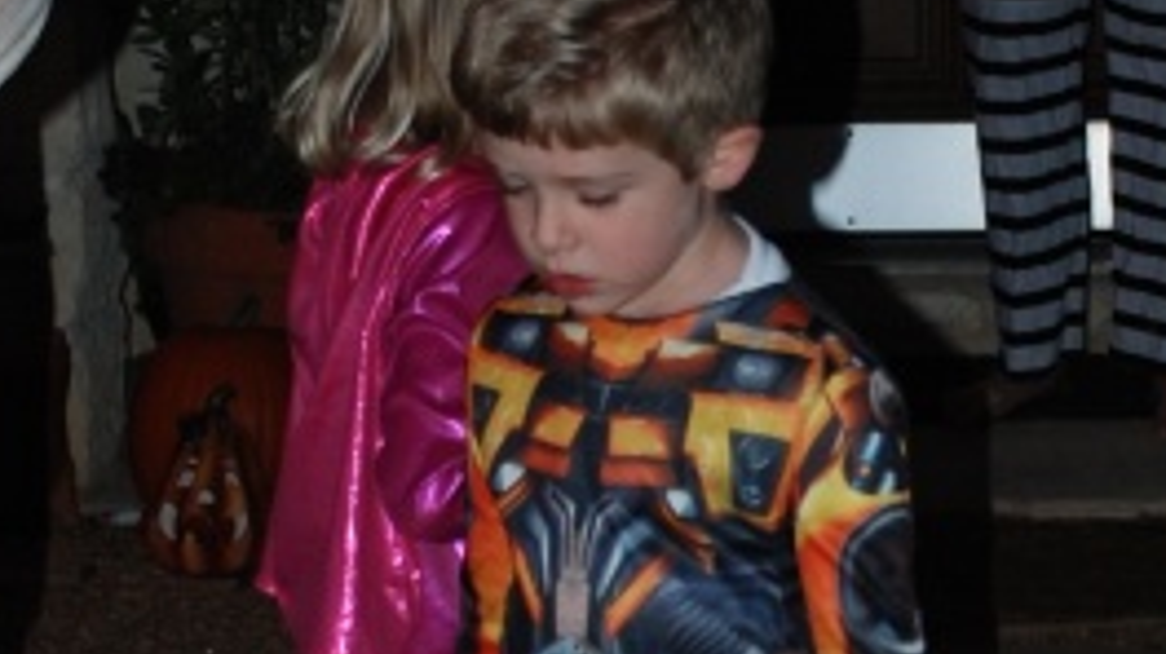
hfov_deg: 9.5
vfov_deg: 5.3
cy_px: 493
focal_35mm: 228
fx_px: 7044
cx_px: 667
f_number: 4.2
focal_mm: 32
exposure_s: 1/60
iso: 220
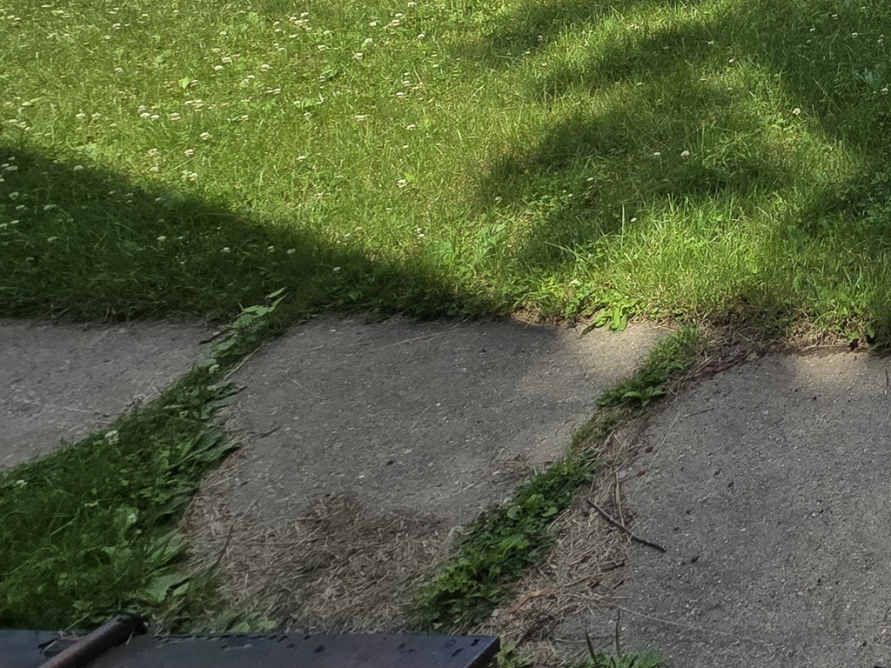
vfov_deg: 30.0
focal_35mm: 39
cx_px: 1322
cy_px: -180
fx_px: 1004
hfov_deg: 29.6
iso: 50
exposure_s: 1/1839
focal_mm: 2.2
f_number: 2.2
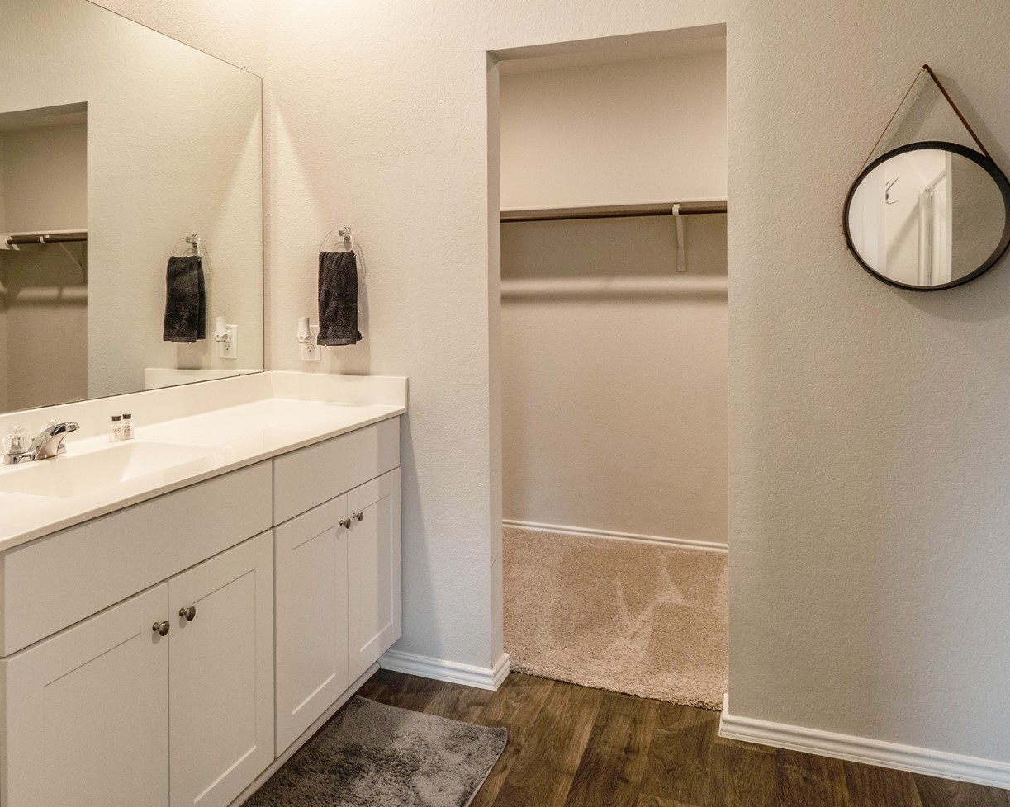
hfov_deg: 67.7
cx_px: 429
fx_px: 747
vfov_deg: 56.0
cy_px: 294
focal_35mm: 25
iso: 400
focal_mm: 10
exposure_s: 1/50
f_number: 4
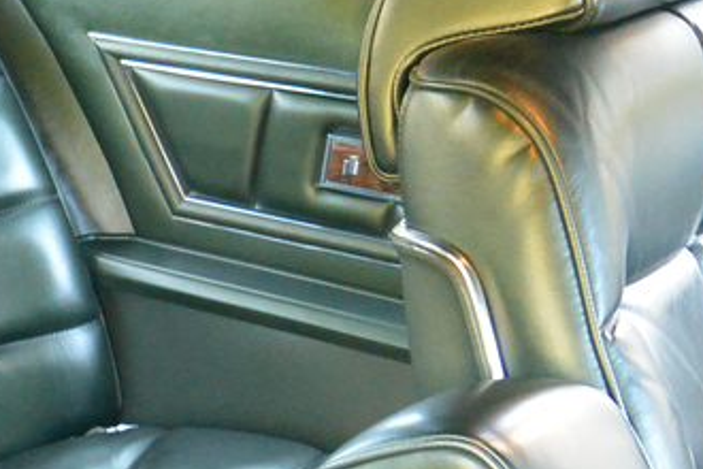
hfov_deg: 20.5
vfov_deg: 14.7
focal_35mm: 88
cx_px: -279
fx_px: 1718
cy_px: 647
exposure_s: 1/60
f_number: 3.5
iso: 1400
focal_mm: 11
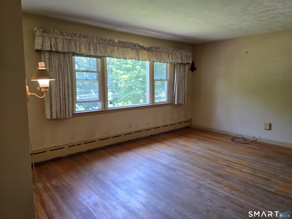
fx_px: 194
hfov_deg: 73.9
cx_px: 146
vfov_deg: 58.9
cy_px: 110
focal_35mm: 23
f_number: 1.7
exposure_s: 1/120
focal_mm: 6.3
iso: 125
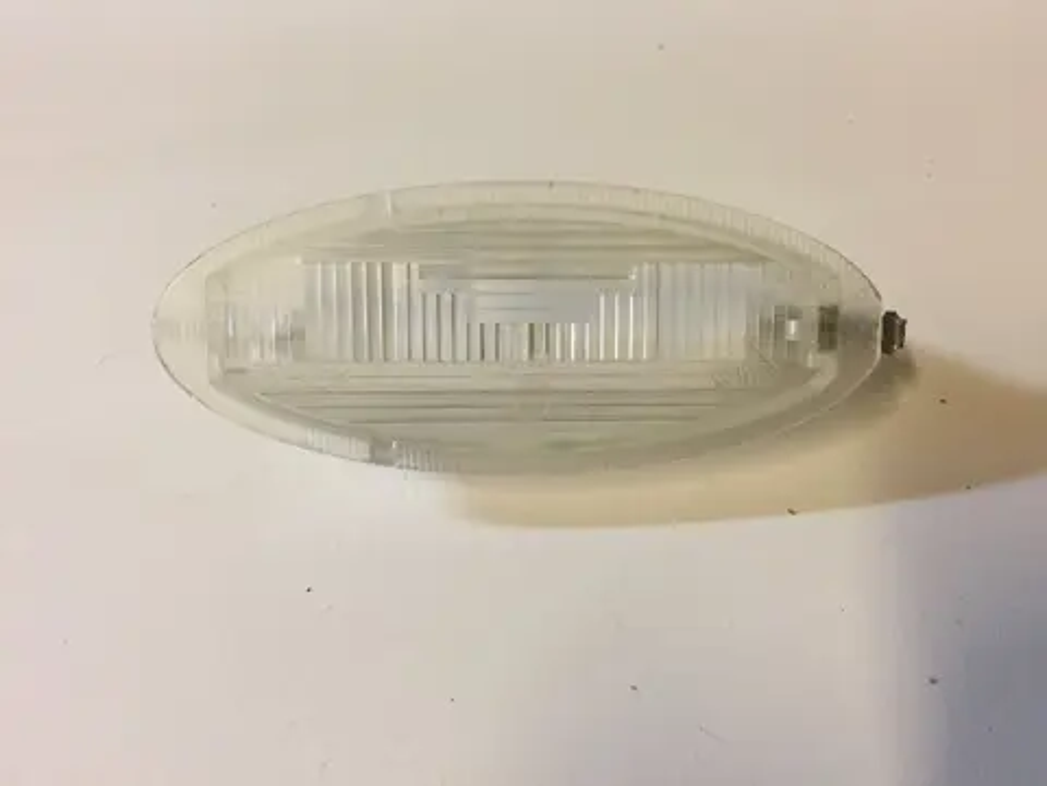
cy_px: 393
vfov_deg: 48.2
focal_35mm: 29
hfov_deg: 61.7
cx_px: 524
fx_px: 877
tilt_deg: -54.0
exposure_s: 1/33
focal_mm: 4.15
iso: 160
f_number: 2.2
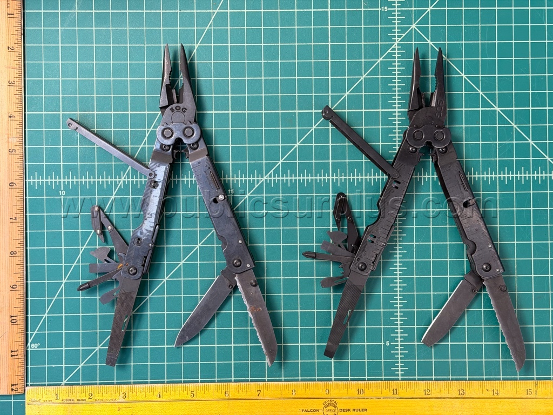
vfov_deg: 30.3
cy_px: 208
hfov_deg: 39.7
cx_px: 276
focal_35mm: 48
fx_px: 767
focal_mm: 6.76
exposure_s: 1/120
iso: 80
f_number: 1.78
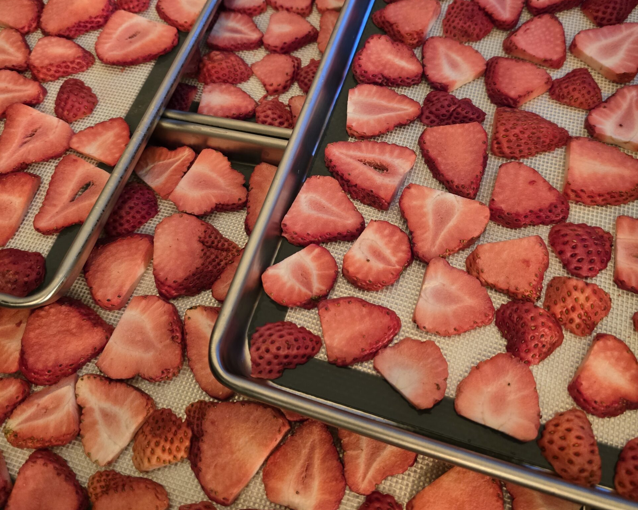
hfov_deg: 58.8
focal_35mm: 30
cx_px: 319
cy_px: 183
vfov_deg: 47.9
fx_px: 566
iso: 800
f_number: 1.7
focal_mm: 6.3
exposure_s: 1/60
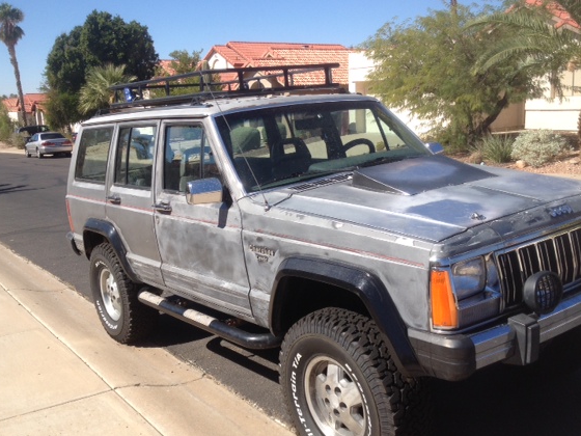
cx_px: 287
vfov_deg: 35.9
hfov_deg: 46.8
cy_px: 233
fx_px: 671
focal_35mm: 40
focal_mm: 4.28
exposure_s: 1/1314
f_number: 2.4
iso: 50
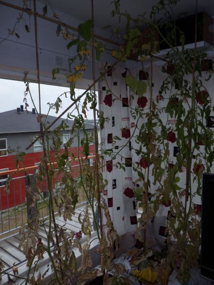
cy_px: 142
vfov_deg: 63.4
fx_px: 231
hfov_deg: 49.7
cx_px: 107
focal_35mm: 28
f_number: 4.2
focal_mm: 5
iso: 125
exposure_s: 1/125
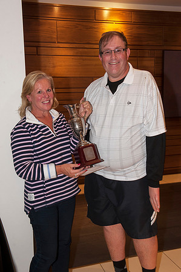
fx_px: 302
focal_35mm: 40
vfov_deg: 48.5
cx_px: 90
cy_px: 136
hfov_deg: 33.3
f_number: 6.3
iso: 1000
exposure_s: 1/40
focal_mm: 40
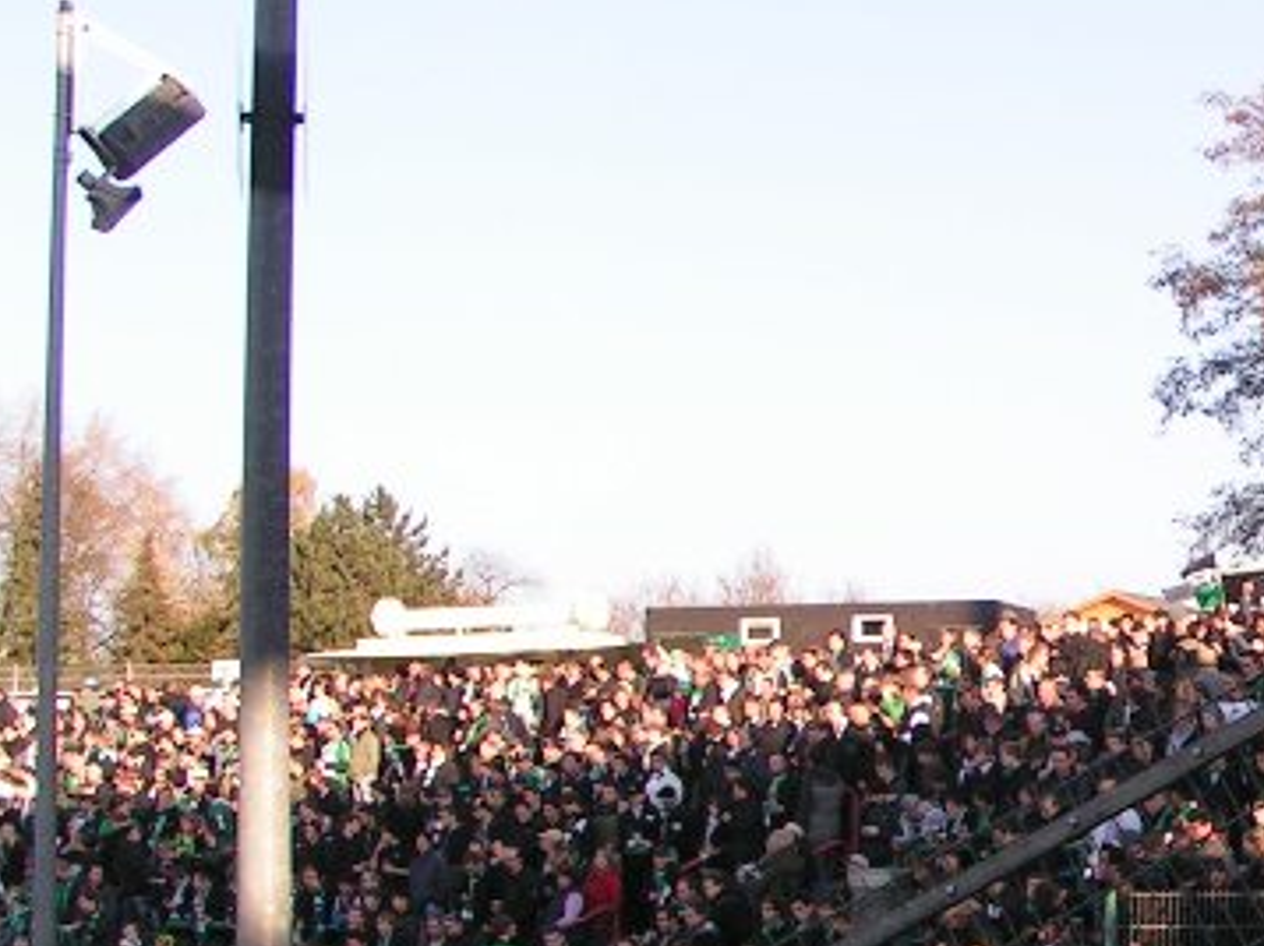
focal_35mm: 85
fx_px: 3102
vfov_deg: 17.3
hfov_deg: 22.1
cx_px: 1285
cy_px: 618
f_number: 5.6
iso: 50
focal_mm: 5.8
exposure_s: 1/125
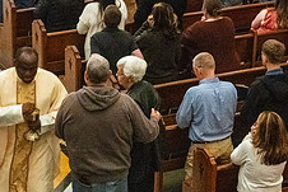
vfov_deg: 10.1
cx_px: 120
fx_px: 1089
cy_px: 165
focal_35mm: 136
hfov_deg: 15.1
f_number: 9
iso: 5000
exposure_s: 1/60
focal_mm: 53
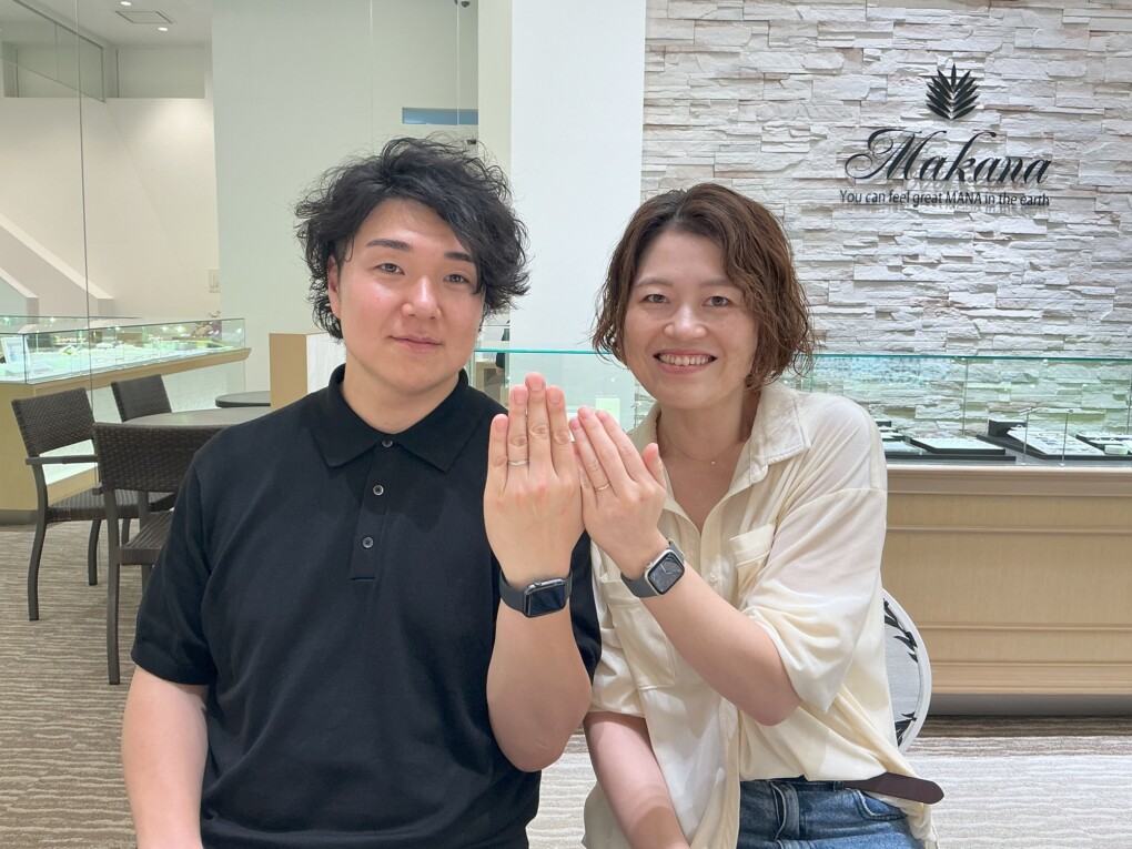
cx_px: 566
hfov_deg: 61.7
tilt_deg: -6.4
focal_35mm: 29
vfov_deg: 48.2
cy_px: 424
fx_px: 948
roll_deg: -0.6
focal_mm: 3
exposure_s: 1/60
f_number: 1.8
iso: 32
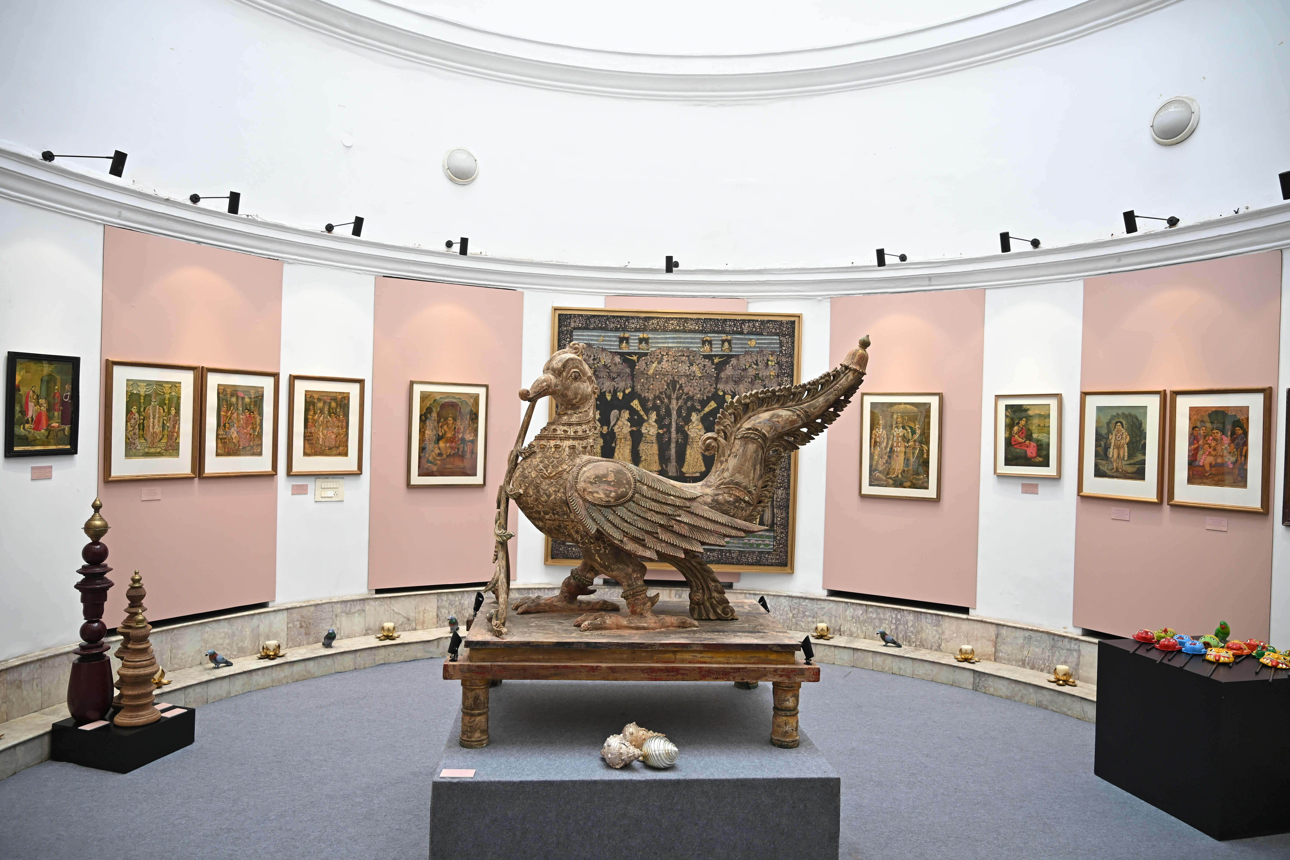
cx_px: 645
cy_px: 430
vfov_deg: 53.1
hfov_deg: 73.7
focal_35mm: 24
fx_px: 860
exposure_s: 1/125
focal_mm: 24
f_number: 4
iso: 500
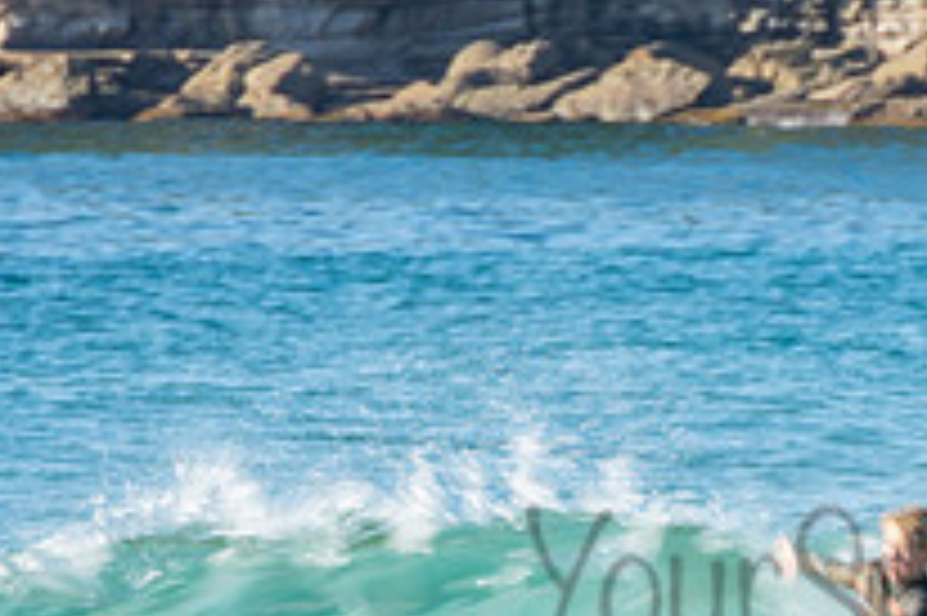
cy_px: 537
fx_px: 43456
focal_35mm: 1689
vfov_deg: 0.8
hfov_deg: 1.2
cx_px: 990
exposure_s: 1/30
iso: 100
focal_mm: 400
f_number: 18
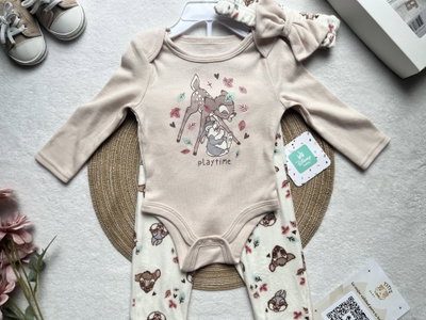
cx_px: 213
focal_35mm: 26
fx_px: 320
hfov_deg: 67.3
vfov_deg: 53.1
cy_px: 160
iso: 40
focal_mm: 5.1
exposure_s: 1/209
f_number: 1.6
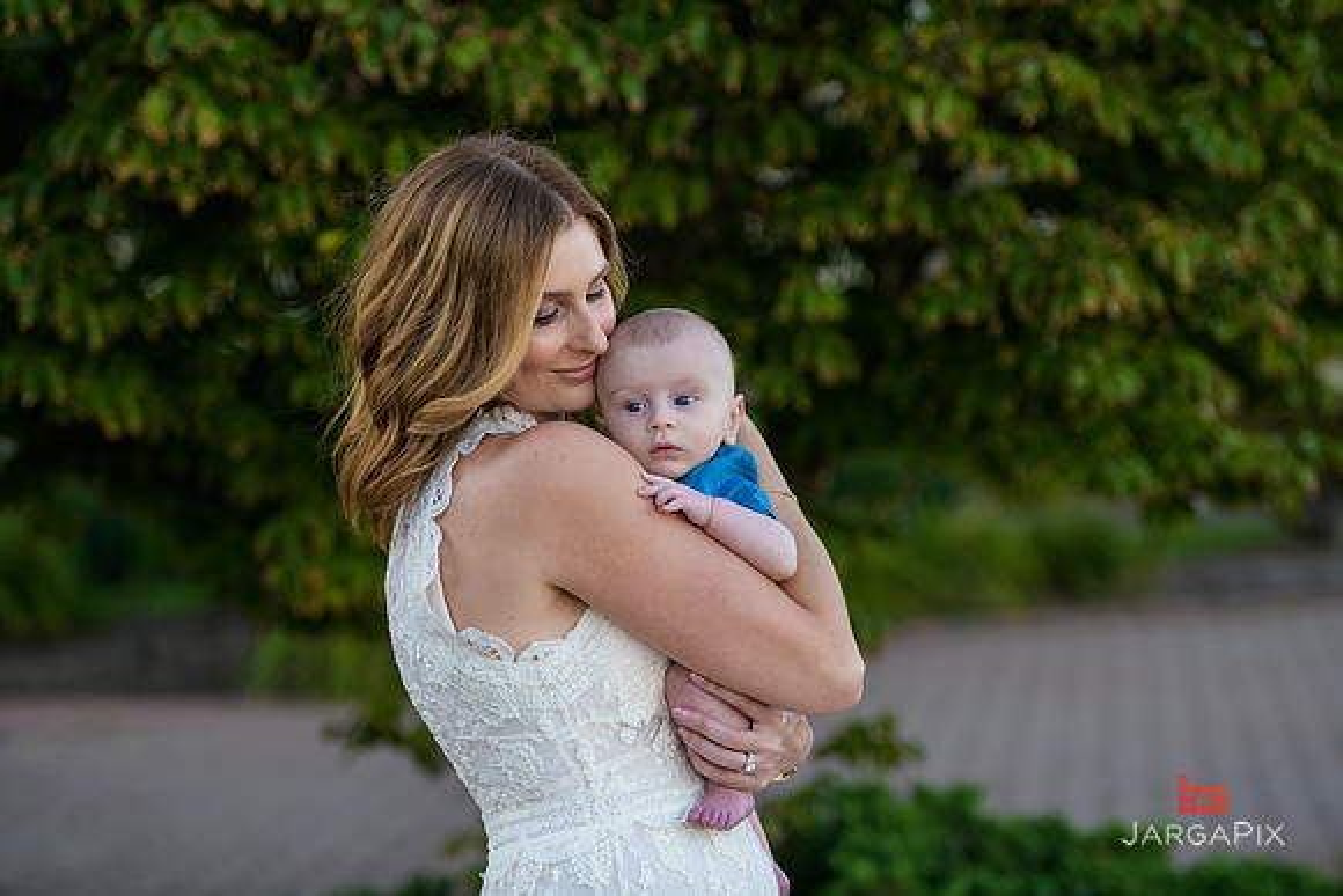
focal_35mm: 100
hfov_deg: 20.4
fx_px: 3731
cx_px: 672
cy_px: 448
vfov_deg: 13.7
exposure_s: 1/250
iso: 200
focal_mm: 100
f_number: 3.2
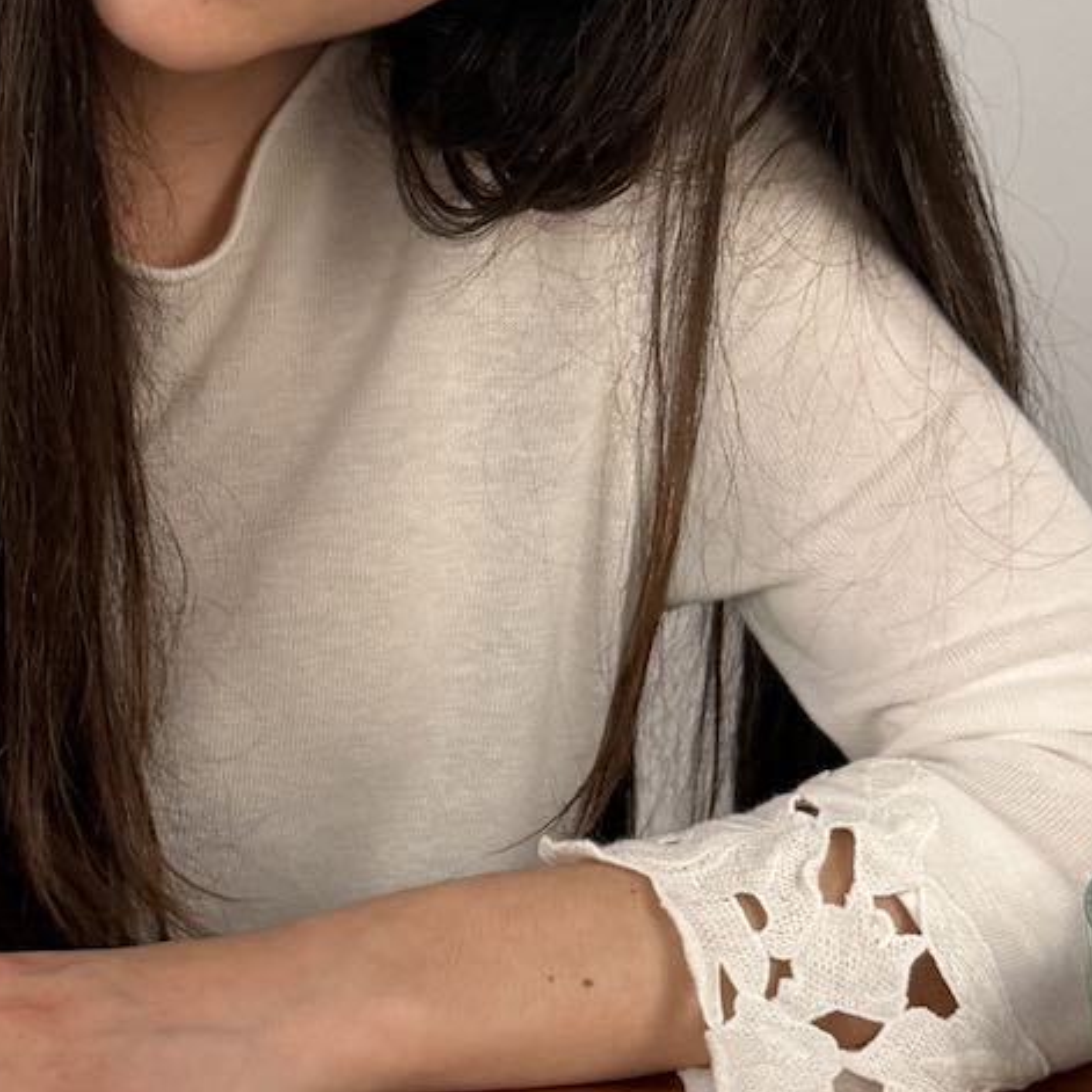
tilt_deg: -19.2
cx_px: 181
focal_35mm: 90
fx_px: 3212
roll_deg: -0.8
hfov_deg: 19.1
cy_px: 519
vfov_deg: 19.3
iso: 400
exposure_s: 1/60
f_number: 1.78
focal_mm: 6.76
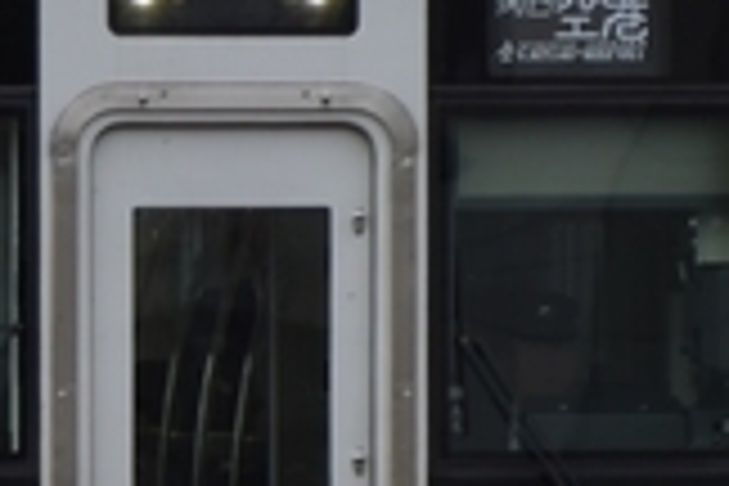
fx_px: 35981
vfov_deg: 0.8
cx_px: -320
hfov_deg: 1.2
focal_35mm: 1777
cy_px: 317
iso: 100
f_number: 5.3
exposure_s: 1/400
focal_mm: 240
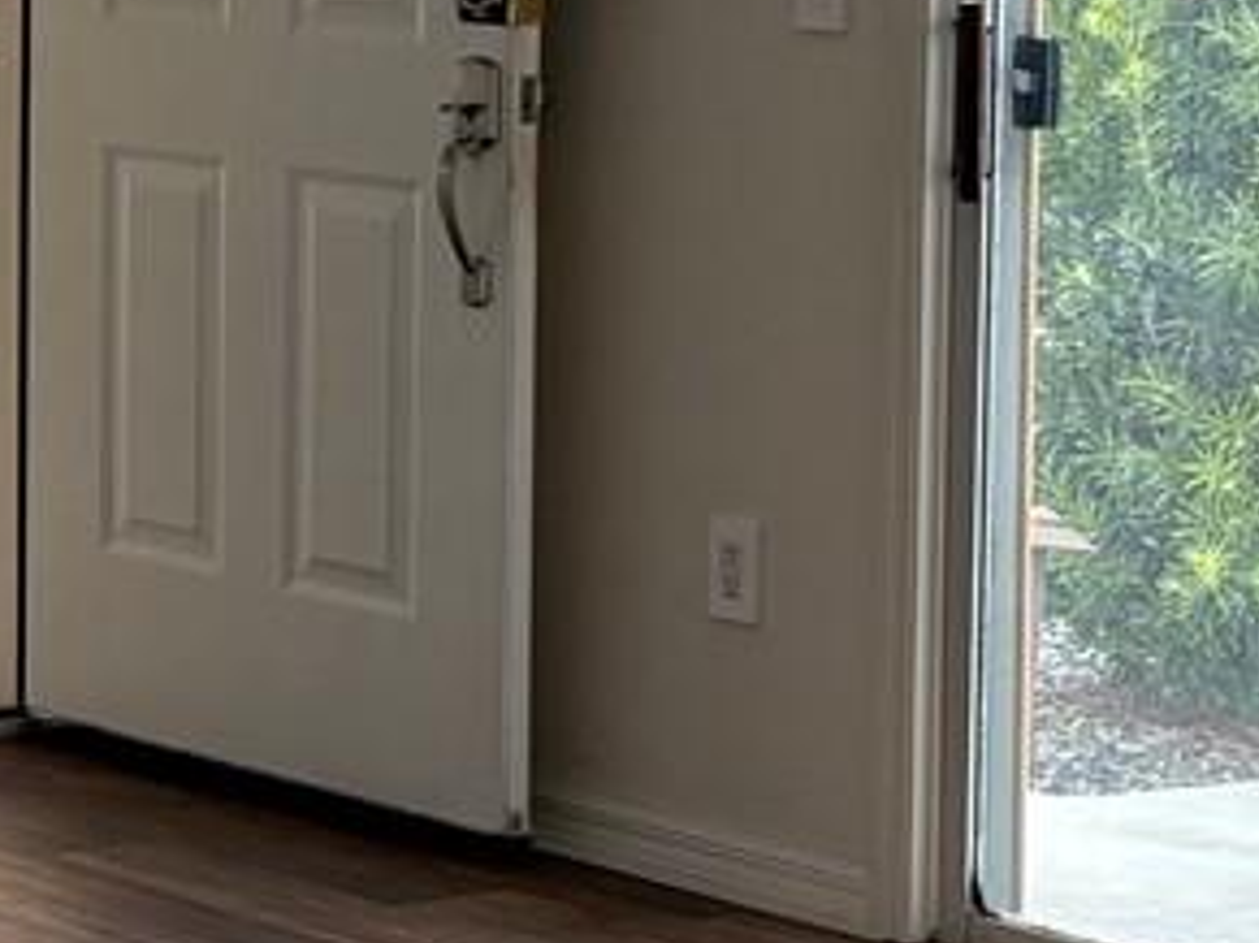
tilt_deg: -1.6
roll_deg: -0.3
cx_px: -536
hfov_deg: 13.2
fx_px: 5199
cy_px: 104
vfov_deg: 10.3
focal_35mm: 143
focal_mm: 5.96
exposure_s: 1/241
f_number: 1.6
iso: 80
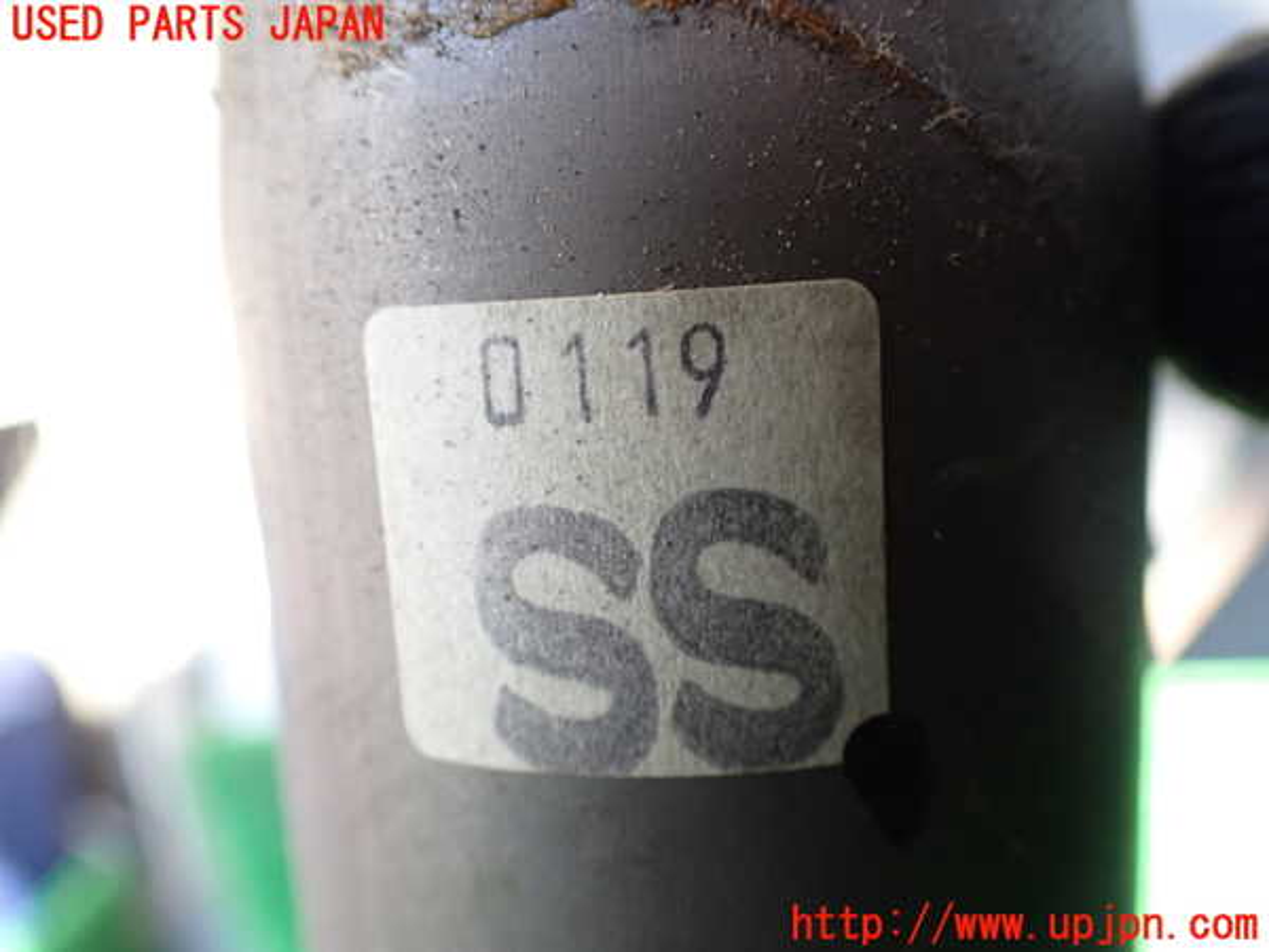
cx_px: 634
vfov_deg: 46.8
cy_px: 476
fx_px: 1100
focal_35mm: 30
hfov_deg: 60.0
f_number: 2.3
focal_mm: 5.4
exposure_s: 1/125
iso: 200
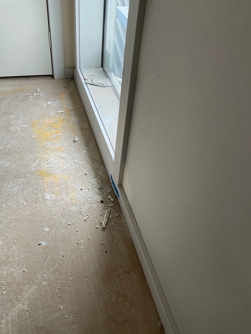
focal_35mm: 29
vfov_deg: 61.7
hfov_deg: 48.2
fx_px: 280
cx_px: 126
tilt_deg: -42.8
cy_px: 167
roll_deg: -6.8
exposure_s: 1/120
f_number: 1.8
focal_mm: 3
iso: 25
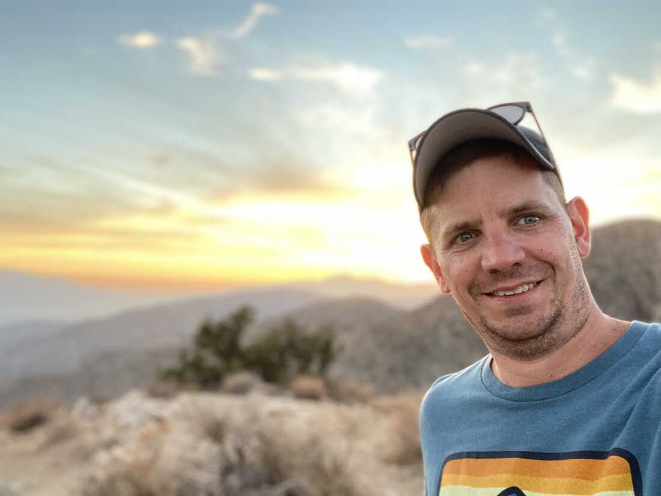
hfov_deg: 60.0
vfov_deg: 46.8
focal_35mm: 30
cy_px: 248
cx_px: 330
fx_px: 573
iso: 100
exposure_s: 1/60
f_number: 2.2
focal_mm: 2.71
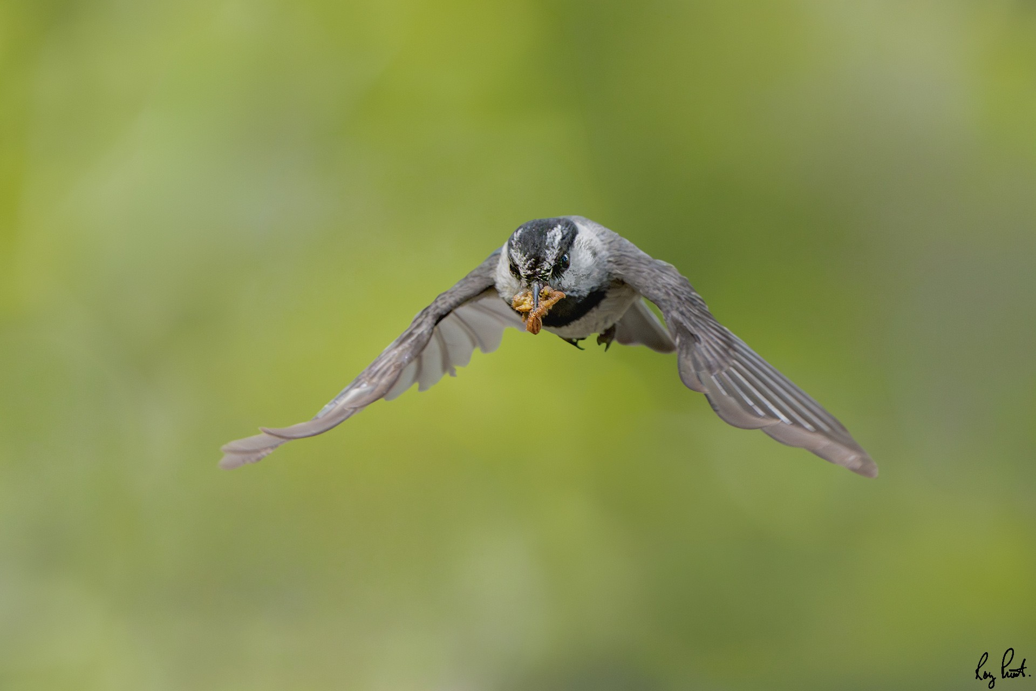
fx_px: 12086
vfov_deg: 3.3
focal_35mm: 420
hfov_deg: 4.9
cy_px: 346
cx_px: 518
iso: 2500
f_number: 5.6
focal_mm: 420
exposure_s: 1/5000
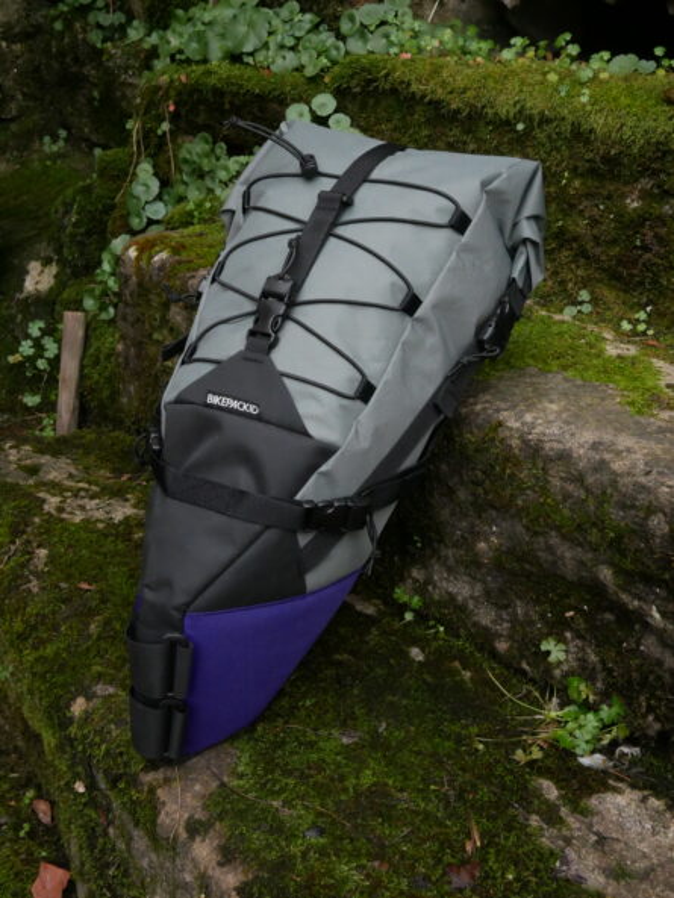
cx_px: 337
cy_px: 449
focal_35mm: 40
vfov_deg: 46.8
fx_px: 1038
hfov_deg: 36.0
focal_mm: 20
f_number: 13
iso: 3200
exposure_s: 1/100
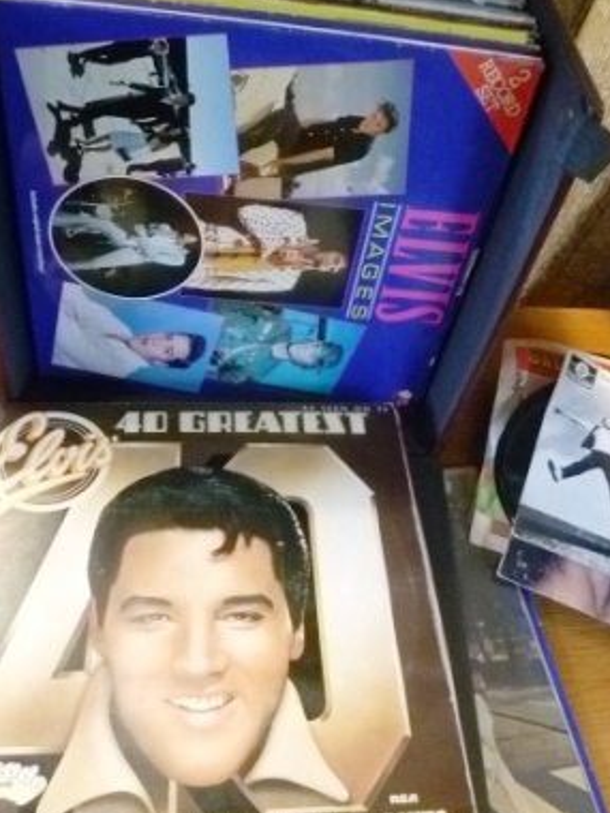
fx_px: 775
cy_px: 417
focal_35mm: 33
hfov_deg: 42.9
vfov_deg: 55.3
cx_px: 289
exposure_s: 1/30
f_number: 2.8
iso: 800
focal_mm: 5
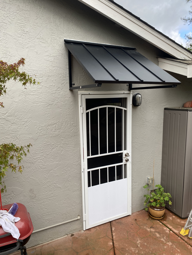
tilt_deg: -7.1
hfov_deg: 53.1
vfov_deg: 67.3
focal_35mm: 26
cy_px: 128
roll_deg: +1.7
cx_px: 96
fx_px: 192
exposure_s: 1/405
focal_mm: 4.25
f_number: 1.8
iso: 32
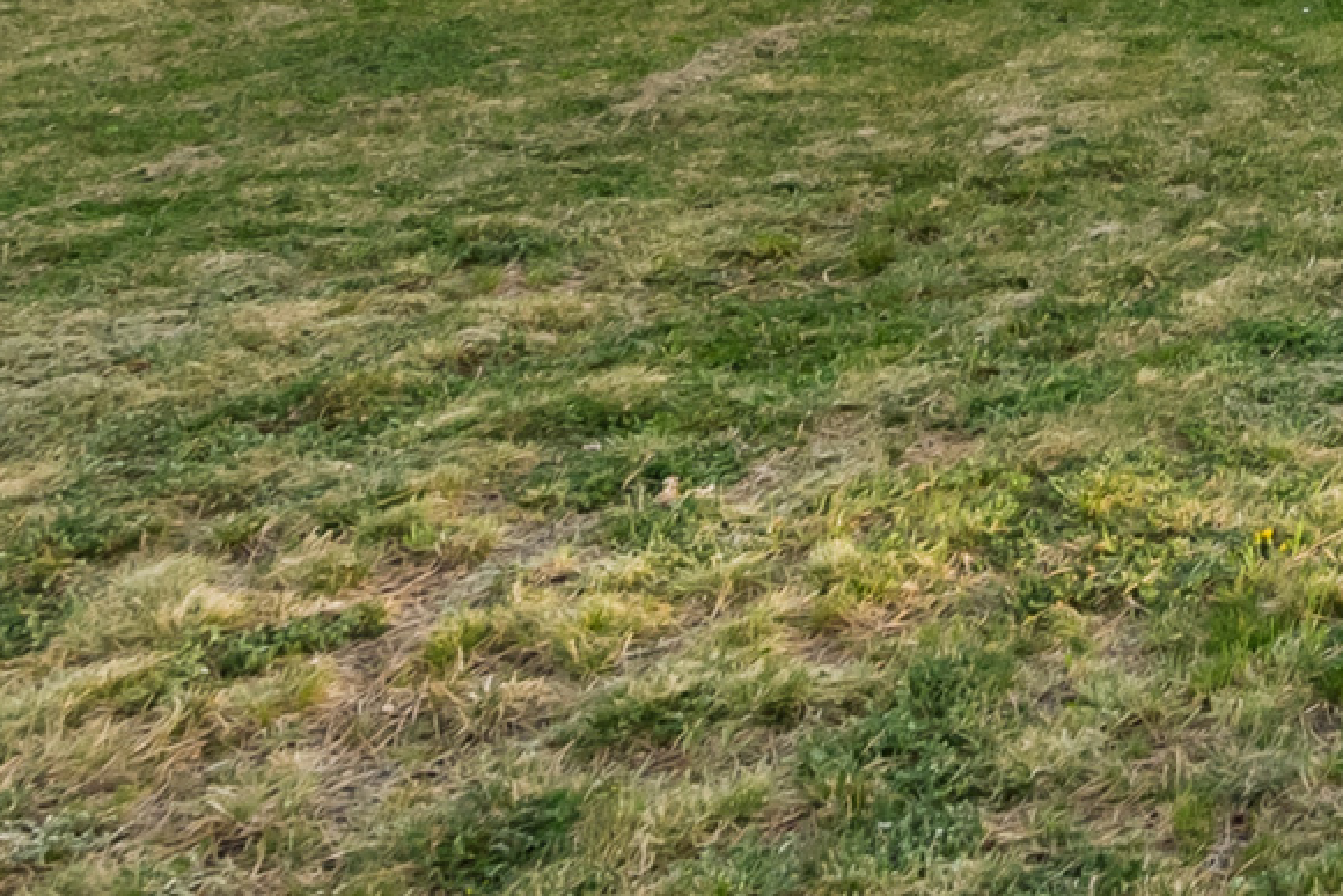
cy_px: -468
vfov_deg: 17.6
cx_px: 2142
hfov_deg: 22.5
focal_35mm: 69
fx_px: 2575
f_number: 8
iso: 200
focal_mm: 16
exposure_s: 1/13
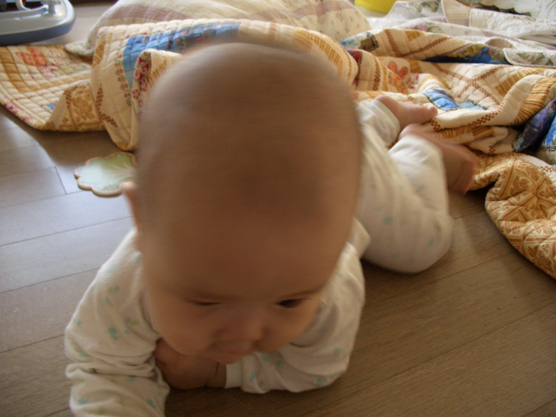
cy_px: 208
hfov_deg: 55.4
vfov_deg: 42.9
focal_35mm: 33
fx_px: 530
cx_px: 278
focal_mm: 7.1
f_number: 2.8
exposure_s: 1/80
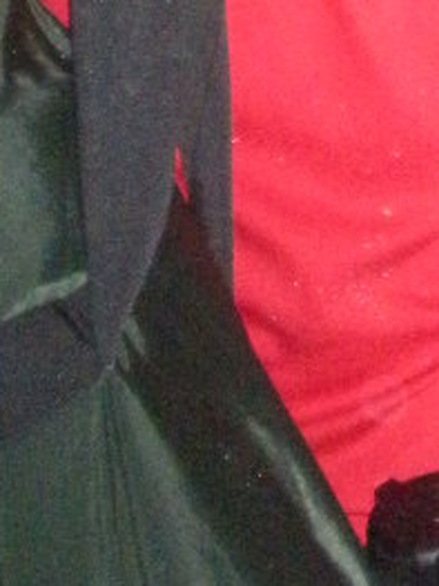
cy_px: -672
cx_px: 998
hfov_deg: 7.5
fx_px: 3165
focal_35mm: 187
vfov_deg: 9.7
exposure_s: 1/60
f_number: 3.5
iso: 655
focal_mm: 6.3
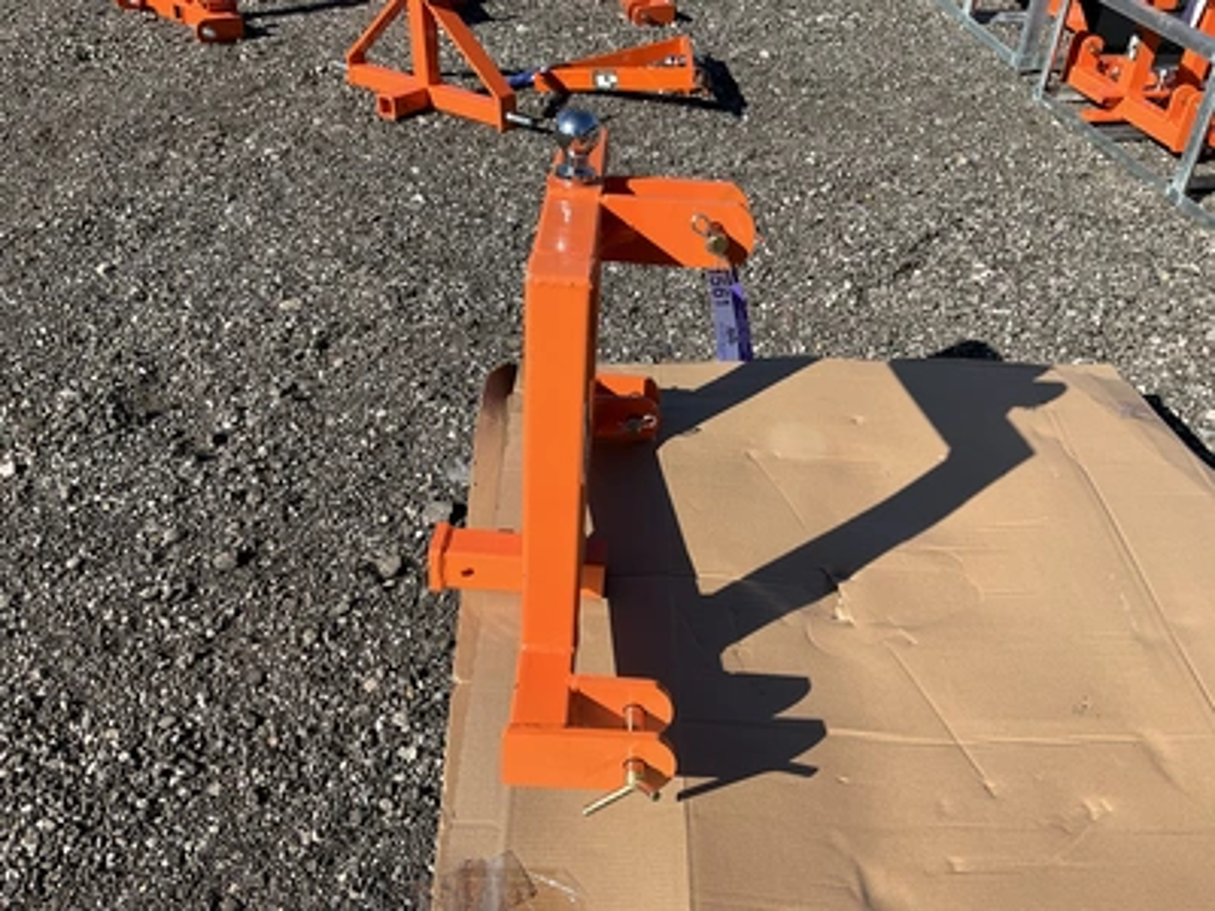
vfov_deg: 48.2
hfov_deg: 61.7
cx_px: 608
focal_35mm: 29
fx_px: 1018
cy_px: 456
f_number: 1.8
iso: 25
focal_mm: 3
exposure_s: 1/1490
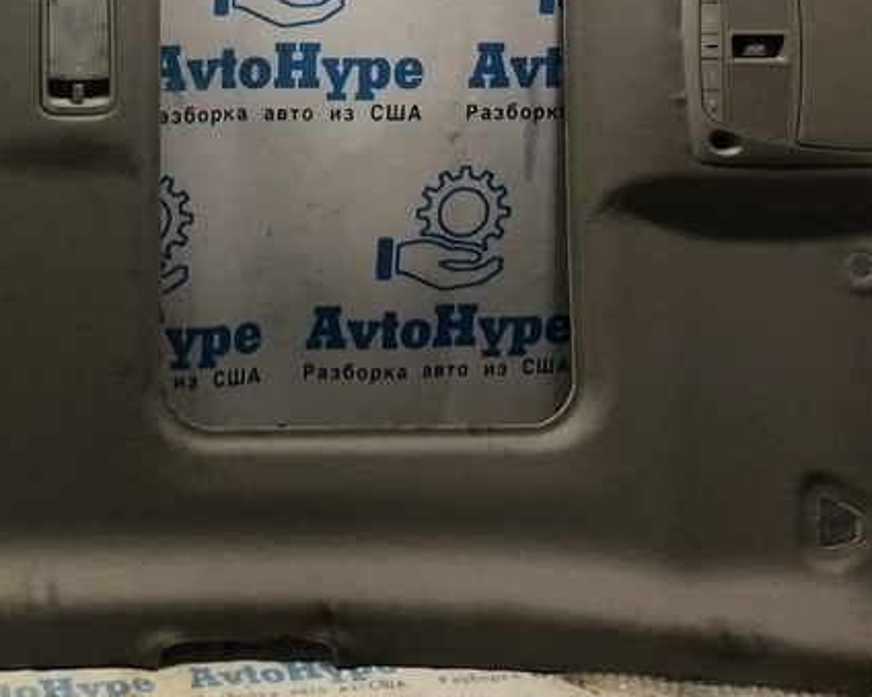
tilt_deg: -10.1
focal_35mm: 66
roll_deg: -0.1
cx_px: -6
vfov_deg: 22.1
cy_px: -27
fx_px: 1703
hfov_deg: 27.1
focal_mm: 4
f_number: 1.8
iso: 25
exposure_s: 1/33
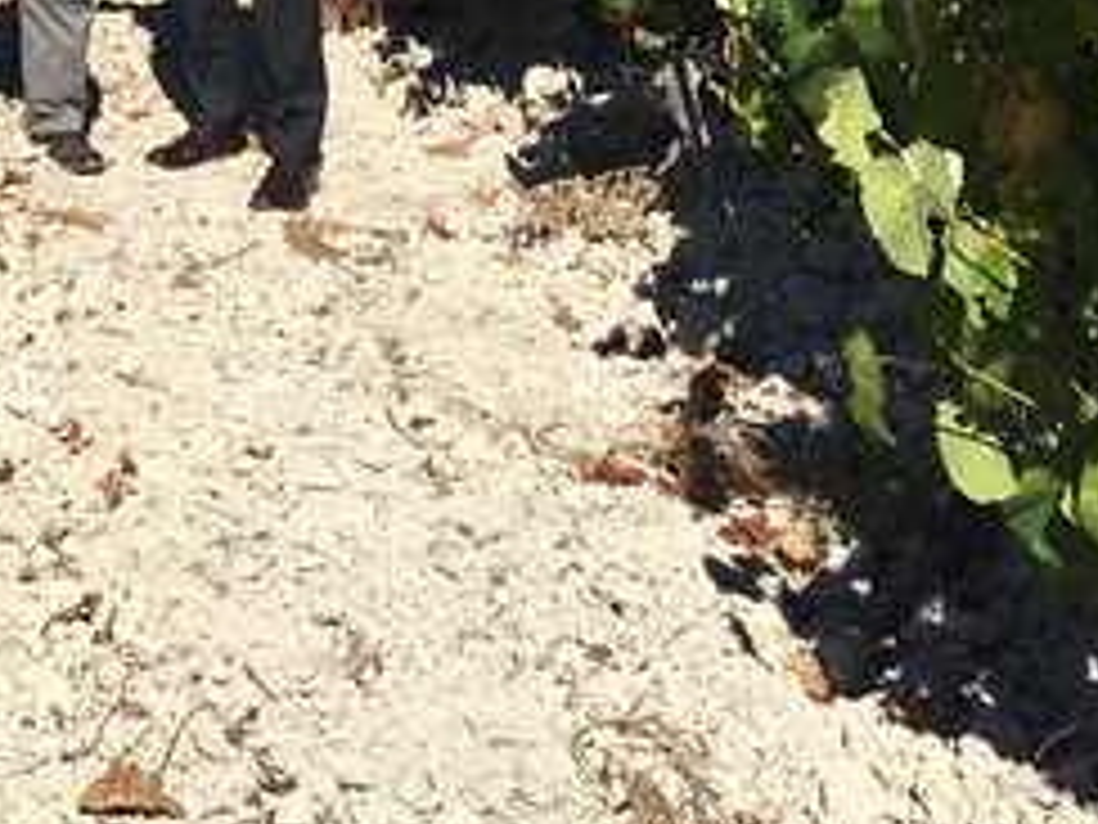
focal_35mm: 95
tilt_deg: -8.0
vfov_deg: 14.9
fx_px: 3013
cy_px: -243
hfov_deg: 20.3
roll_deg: -3.1
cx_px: 140
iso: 25
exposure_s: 1/3205
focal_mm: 4.15
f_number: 2.2
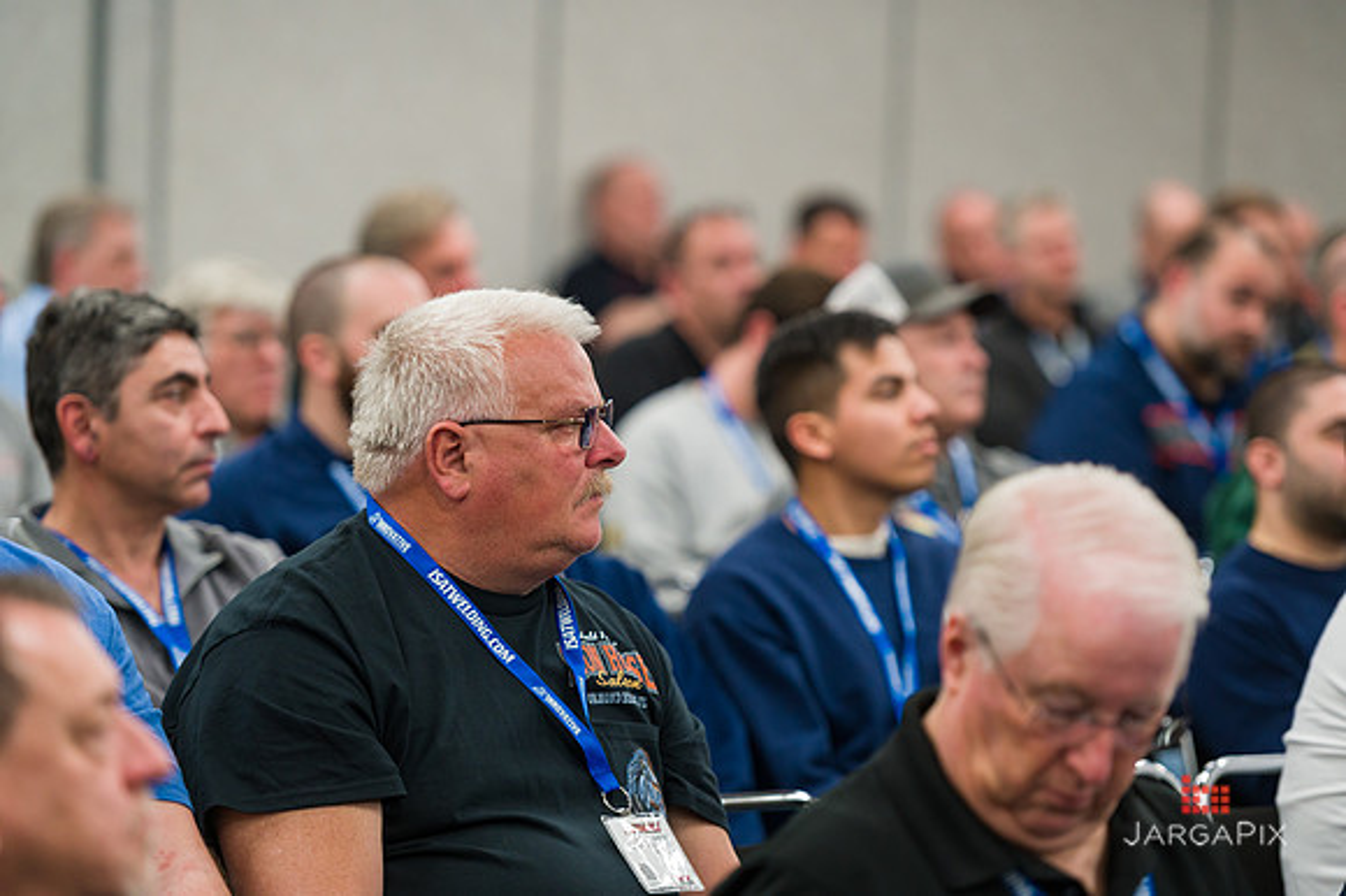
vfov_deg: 9.1
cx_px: 673
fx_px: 5605
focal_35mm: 150
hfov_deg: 13.7
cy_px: 448
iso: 1600
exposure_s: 1/400
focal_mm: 150
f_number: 3.2
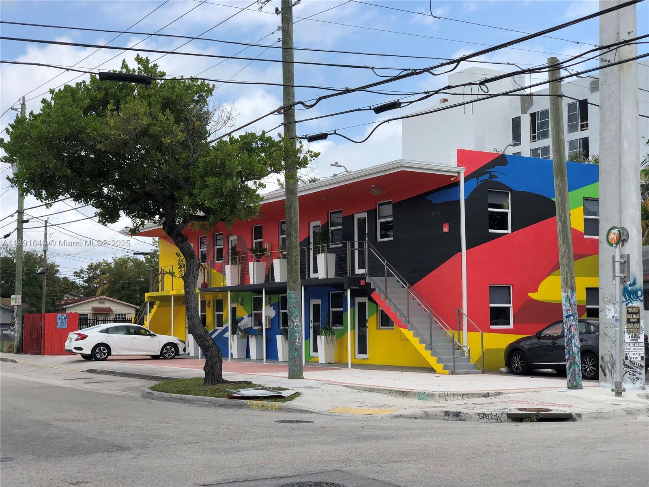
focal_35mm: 52
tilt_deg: +6.5
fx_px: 975
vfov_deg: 28.0
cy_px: 244
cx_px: 324
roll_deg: +0.7
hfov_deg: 36.8
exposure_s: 1/991
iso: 16
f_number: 2.4
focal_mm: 6
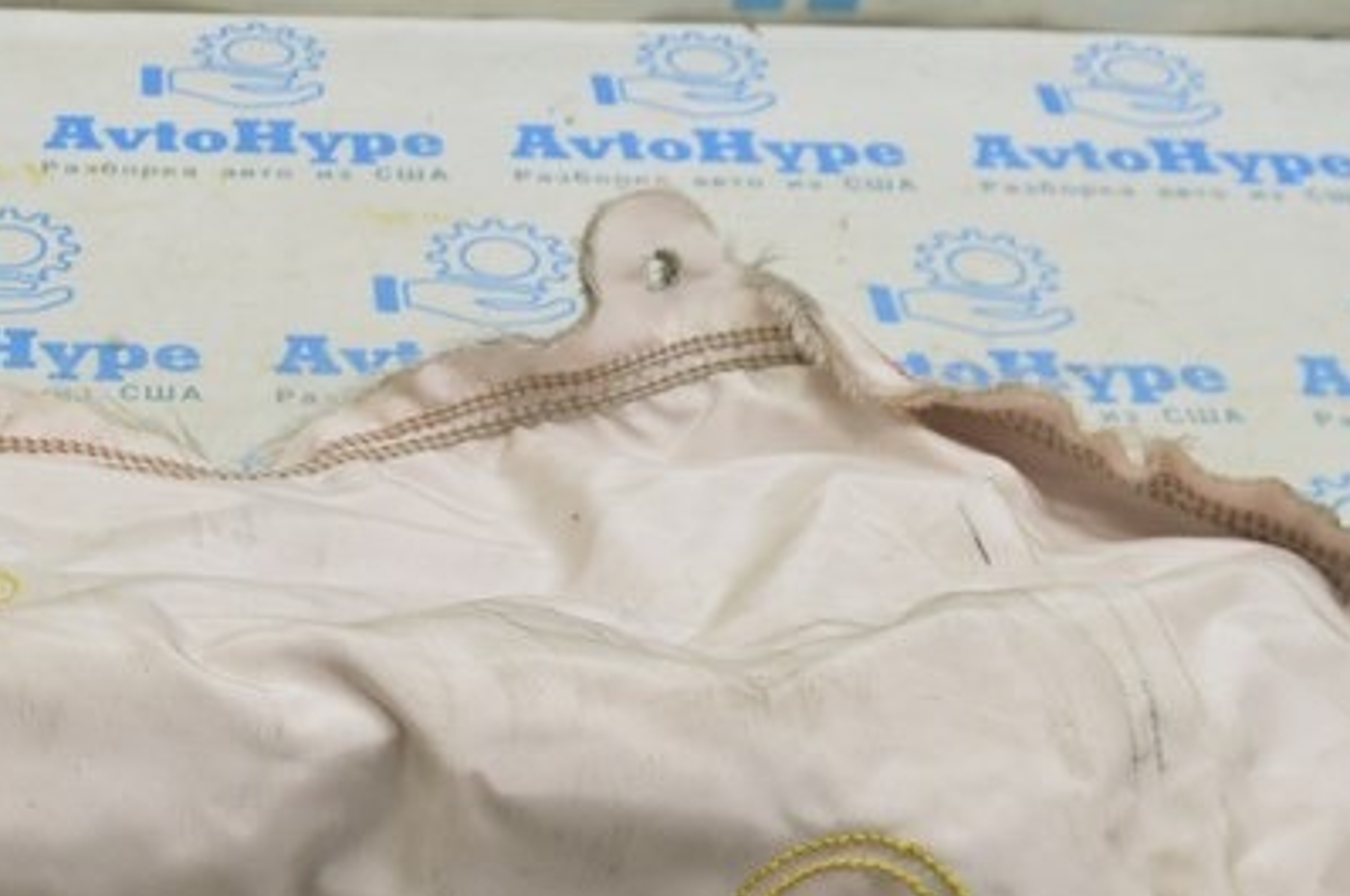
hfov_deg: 25.5
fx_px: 2884
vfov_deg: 17.5
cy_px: 769
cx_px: 122
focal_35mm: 77
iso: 400
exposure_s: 1/20
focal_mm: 20
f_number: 5.6
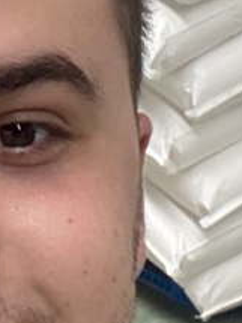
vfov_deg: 11.2
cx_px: -51
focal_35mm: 171
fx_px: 1596
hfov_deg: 8.6
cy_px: -135
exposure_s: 1/81
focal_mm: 2.71
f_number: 2.2
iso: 100
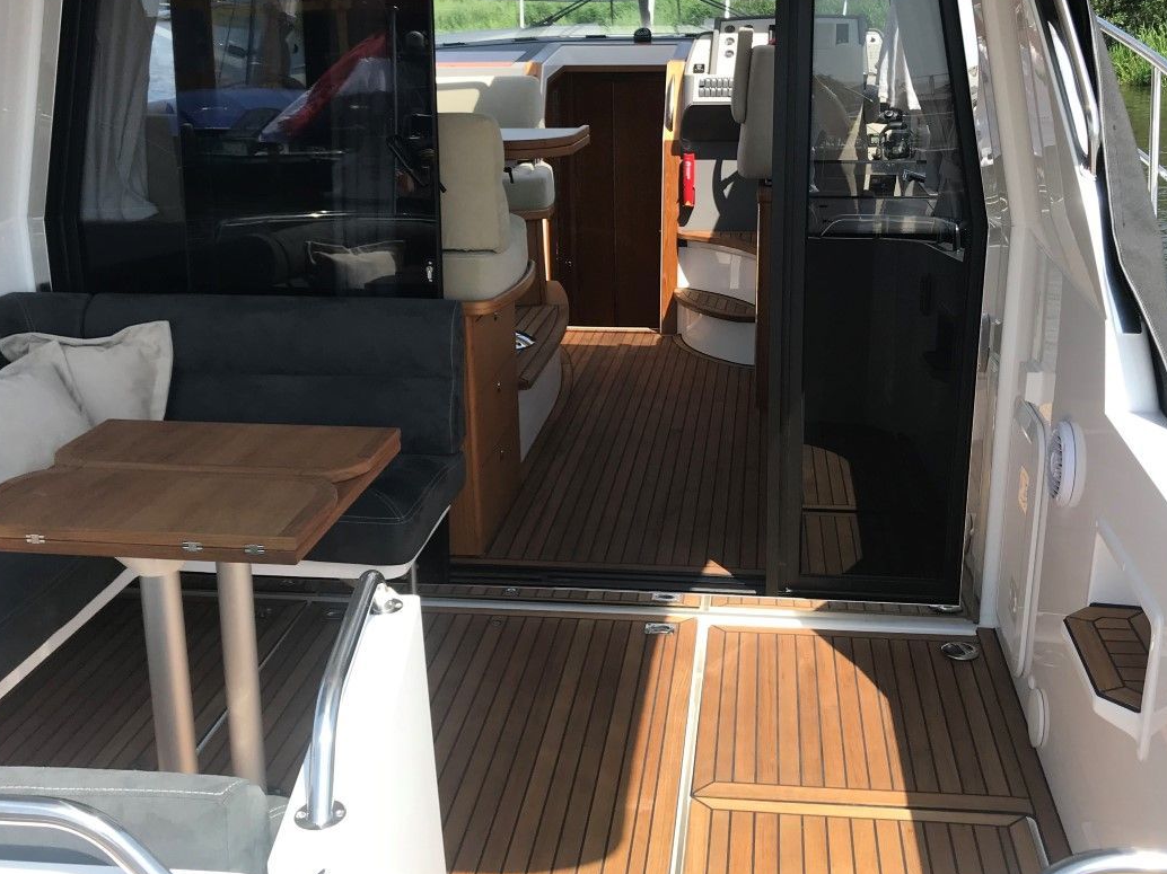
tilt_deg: -13.2
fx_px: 1314
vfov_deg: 36.6
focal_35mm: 39
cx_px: 620
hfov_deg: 47.8
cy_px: 323
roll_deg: +1.7
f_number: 1.8
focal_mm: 3.99
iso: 20
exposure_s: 1/967
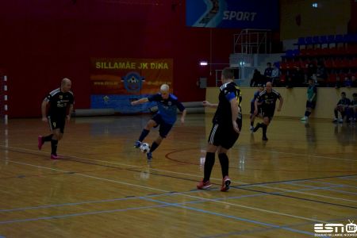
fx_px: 818
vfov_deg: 16.6
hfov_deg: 24.6
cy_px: 119
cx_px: 178
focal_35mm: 82
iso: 5000
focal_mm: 55
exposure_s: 1/500
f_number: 5.6
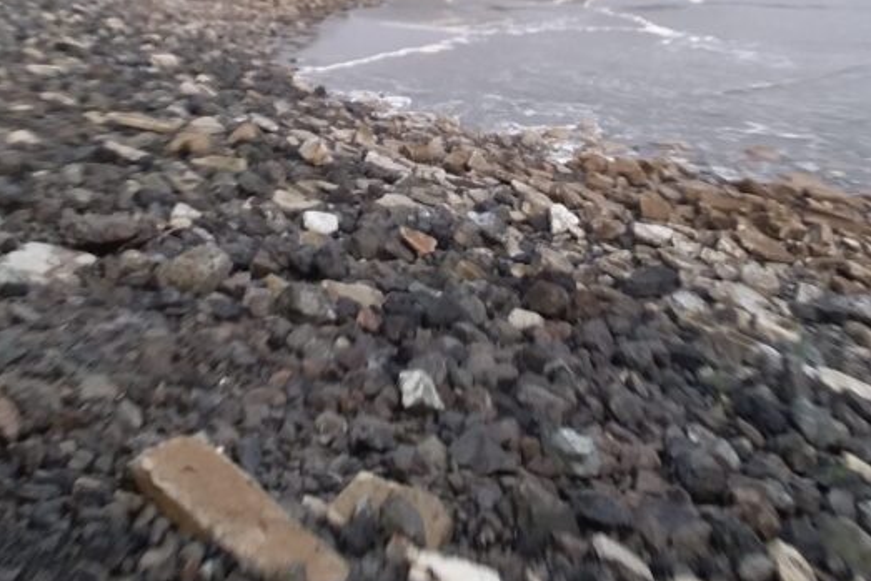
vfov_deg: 24.3
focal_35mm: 55
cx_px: 473
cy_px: 118
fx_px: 1331
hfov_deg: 36.2
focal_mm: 2.91
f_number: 1.9
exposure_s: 1/226
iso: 50
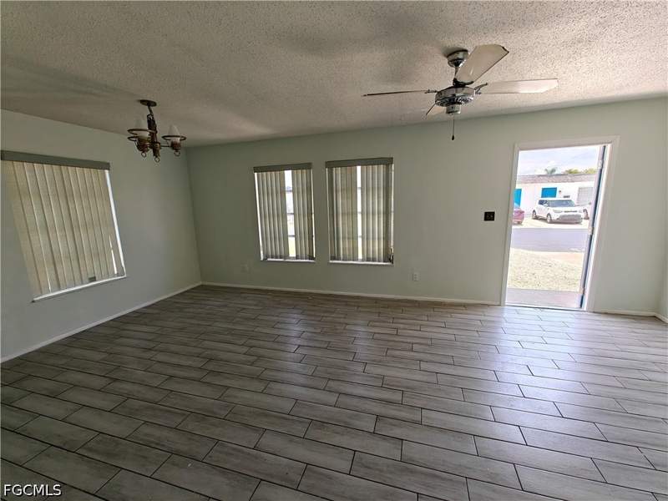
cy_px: 250
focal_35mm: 14
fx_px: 270
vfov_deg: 85.7
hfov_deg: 102.1
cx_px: 334
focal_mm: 2.62
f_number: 2.2
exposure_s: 1/124
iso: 64
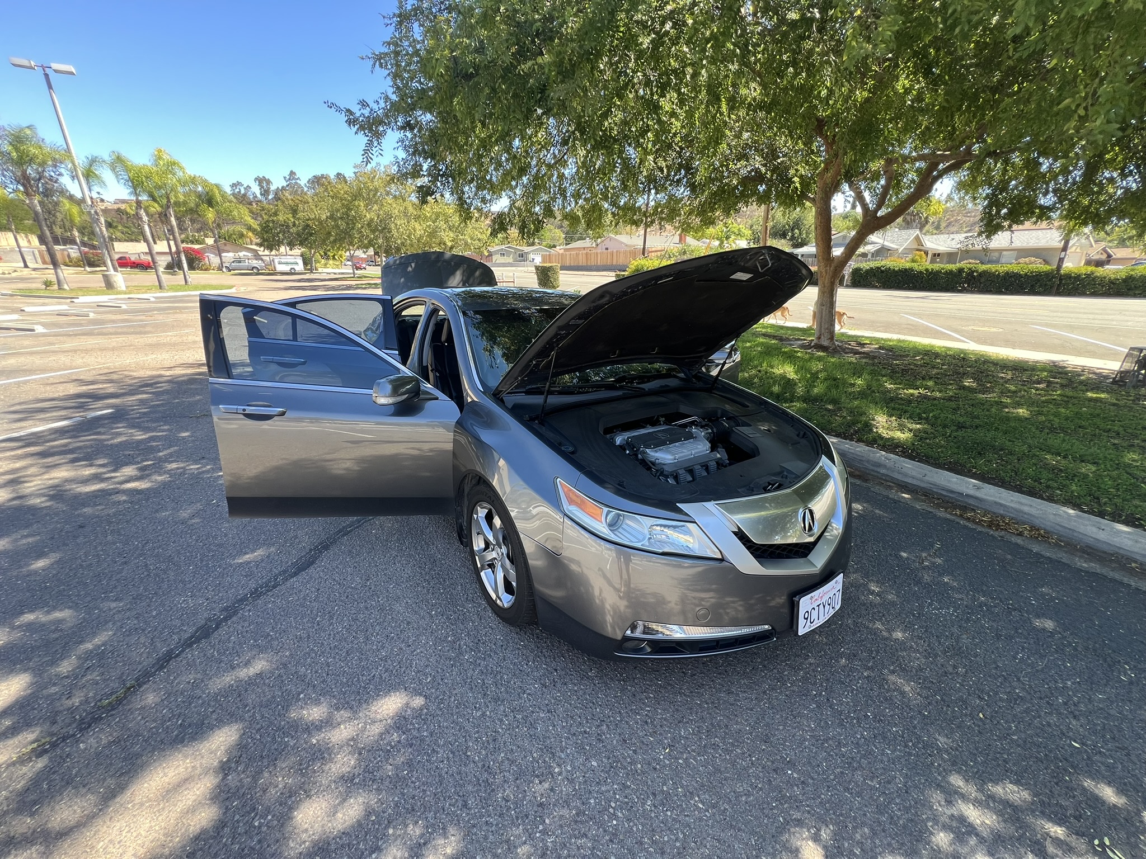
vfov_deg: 89.9
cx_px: 573
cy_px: 430
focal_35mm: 13
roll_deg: +0.8
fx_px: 430
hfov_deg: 106.2
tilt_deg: -20.5
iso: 32
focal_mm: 1.57
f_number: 1.8
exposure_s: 1/107
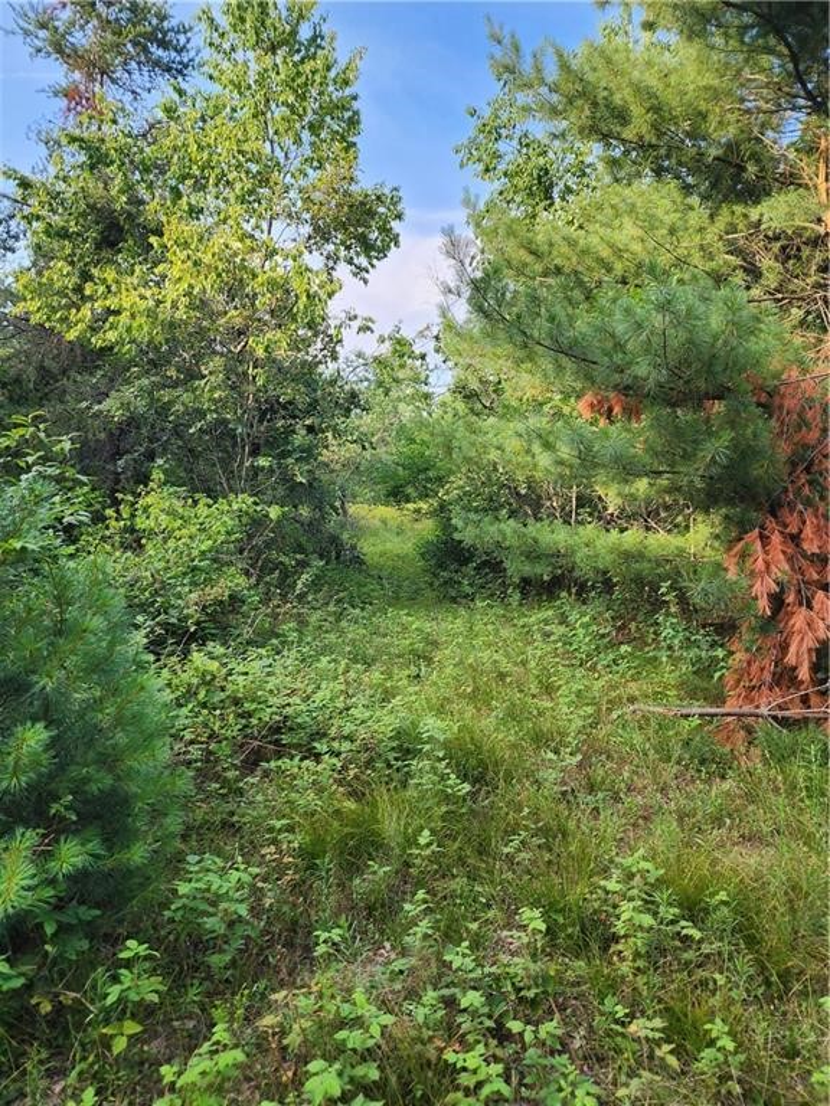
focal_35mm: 23
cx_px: 415
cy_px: 553
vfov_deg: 73.9
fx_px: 735
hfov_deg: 58.9
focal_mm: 6.4
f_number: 1.8
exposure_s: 1/180
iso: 20
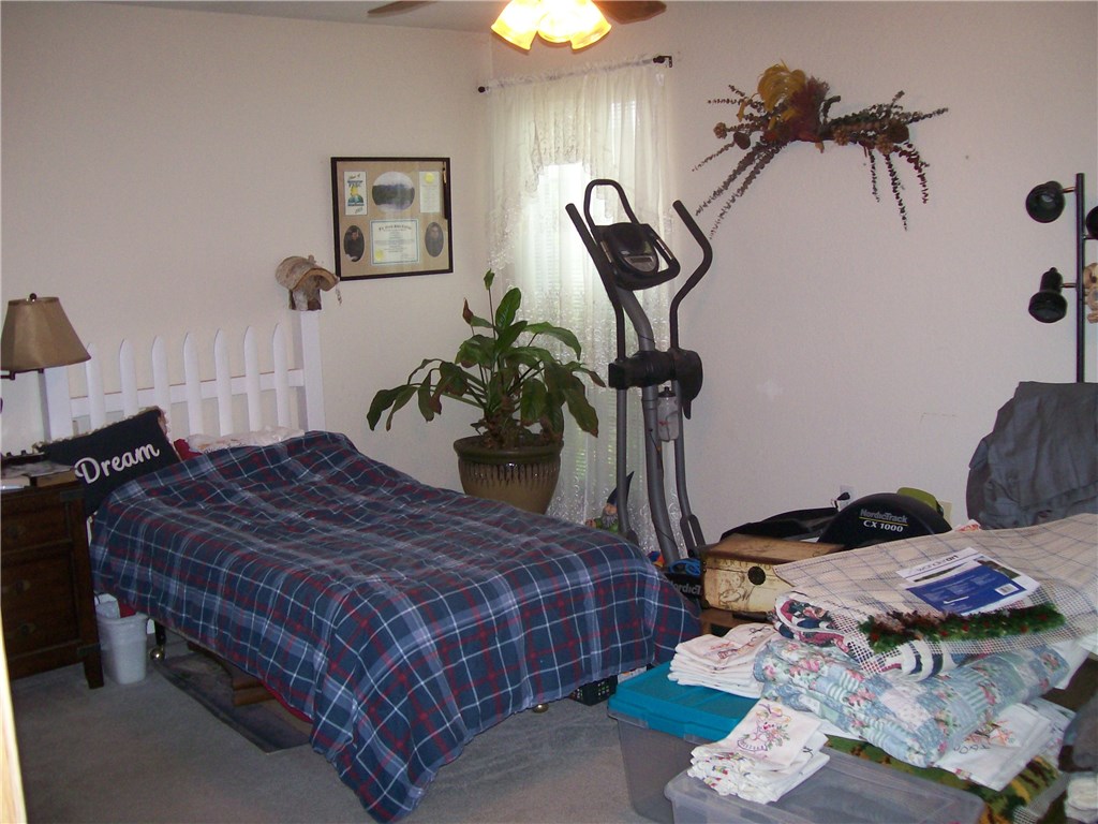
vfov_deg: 39.7
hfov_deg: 51.4
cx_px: 549
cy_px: 412
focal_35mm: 36
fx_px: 1142
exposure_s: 1/64
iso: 140
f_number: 2.7
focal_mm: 6
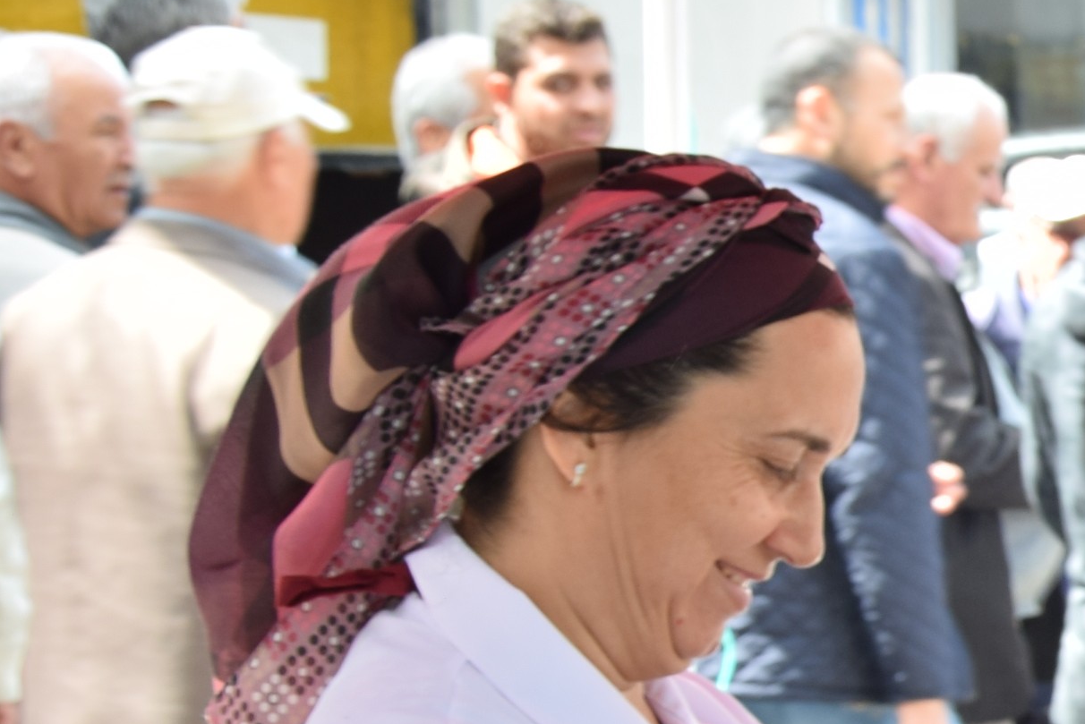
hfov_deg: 10.8
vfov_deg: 7.7
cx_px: 1983
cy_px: 681
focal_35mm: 178
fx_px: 5366
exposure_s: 1/40
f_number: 6.3
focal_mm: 32
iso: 100
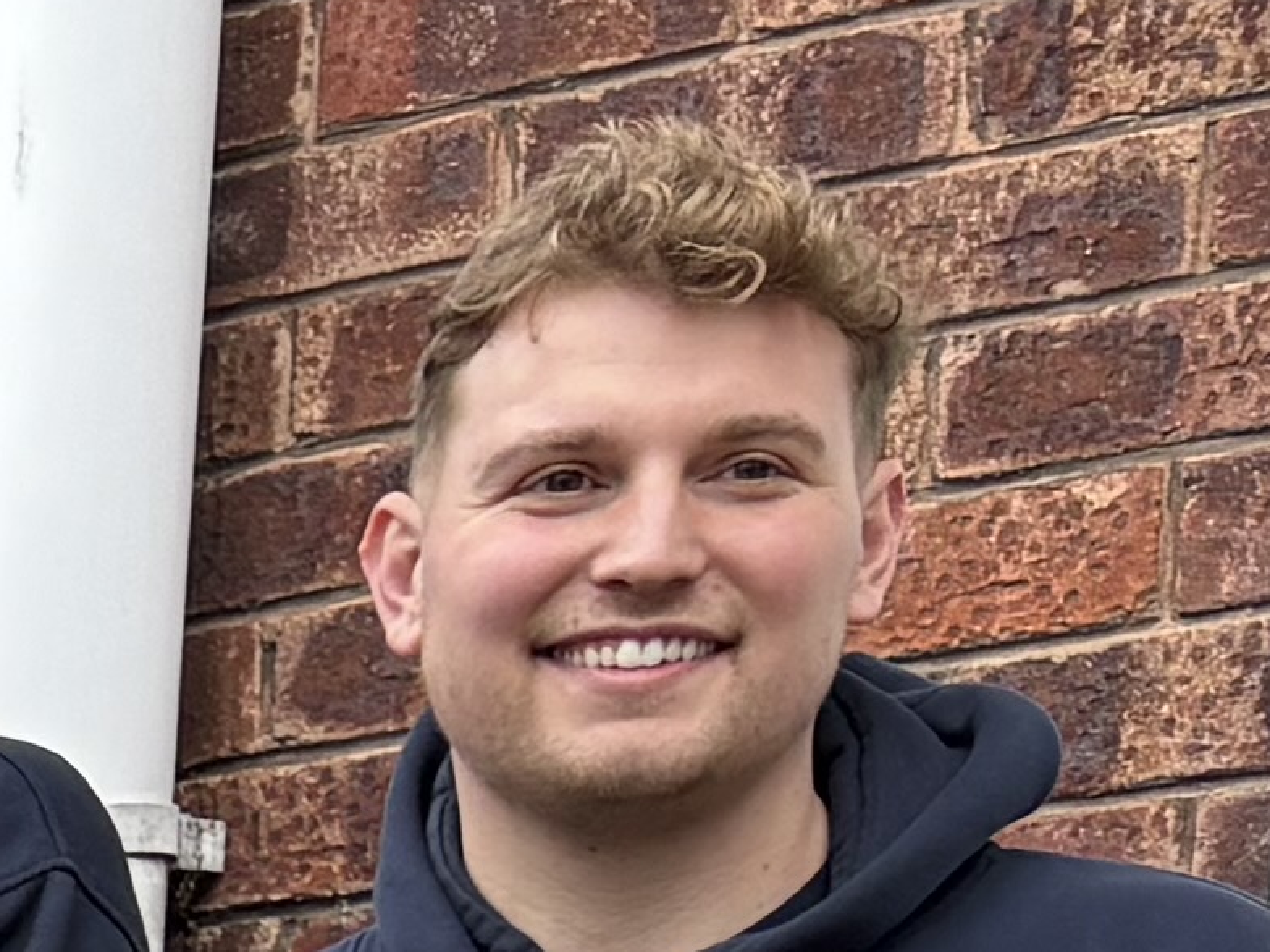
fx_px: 6932
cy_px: 2824
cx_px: -2760
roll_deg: +0.7
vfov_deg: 7.1
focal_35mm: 189
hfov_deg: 8.5
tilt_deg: -7.4
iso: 64
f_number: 1.6
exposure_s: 1/100
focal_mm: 5.96
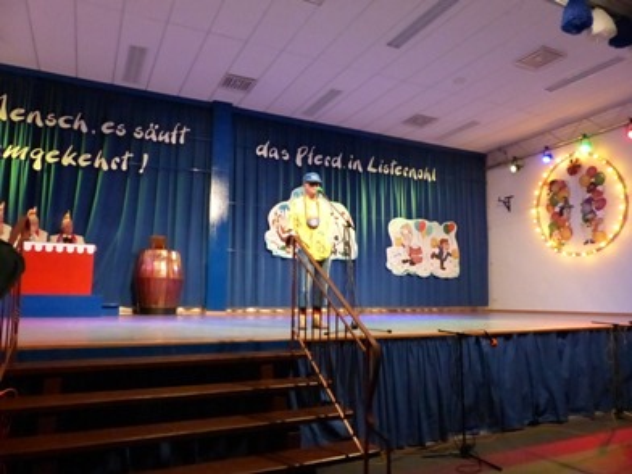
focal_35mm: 25
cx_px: 316
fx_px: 456
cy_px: 237
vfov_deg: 54.9
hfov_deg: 69.4
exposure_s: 1/100
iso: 1600
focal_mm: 4.5
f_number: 2.8
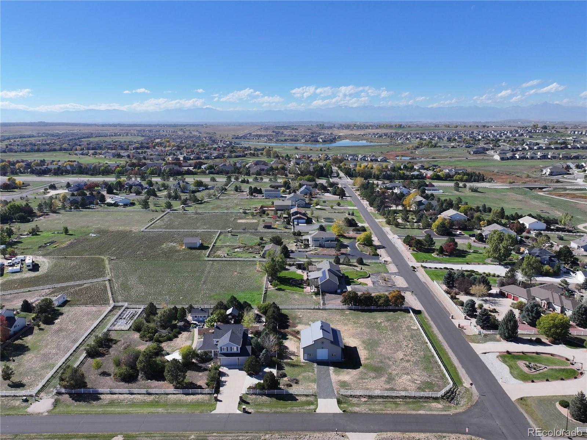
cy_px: 220
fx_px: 407
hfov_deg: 71.6
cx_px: 294
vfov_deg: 56.8
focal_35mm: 24
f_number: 2.8
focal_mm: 12.29
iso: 140
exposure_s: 1/2000
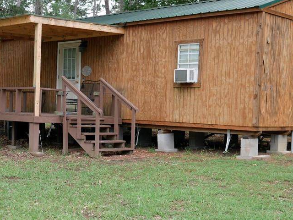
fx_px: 542
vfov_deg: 22.9
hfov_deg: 30.0
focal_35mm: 64
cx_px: 93
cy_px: 129
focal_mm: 20
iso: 250
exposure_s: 1/60
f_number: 4.5
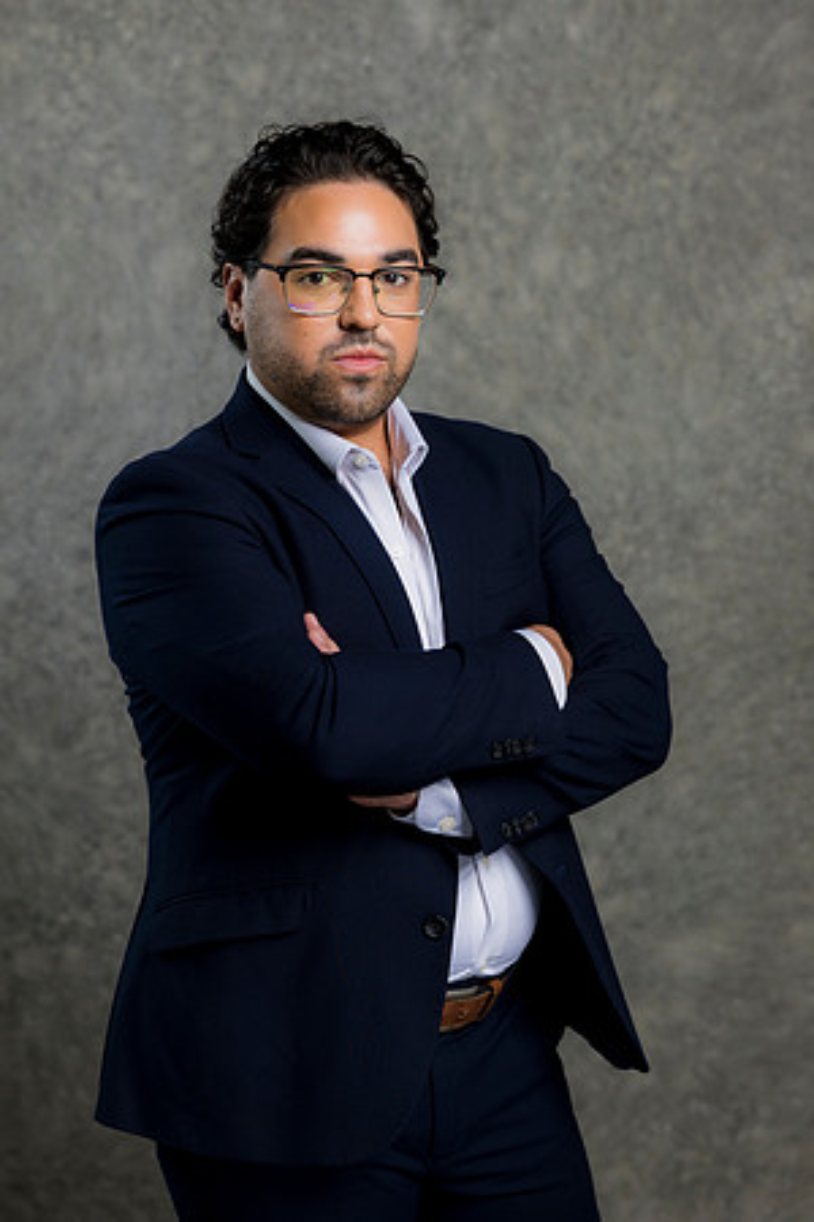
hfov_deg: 16.1
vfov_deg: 23.9
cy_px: 611
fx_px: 2883
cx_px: 407
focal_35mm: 85
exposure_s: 1/200
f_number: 5
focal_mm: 85
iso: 125
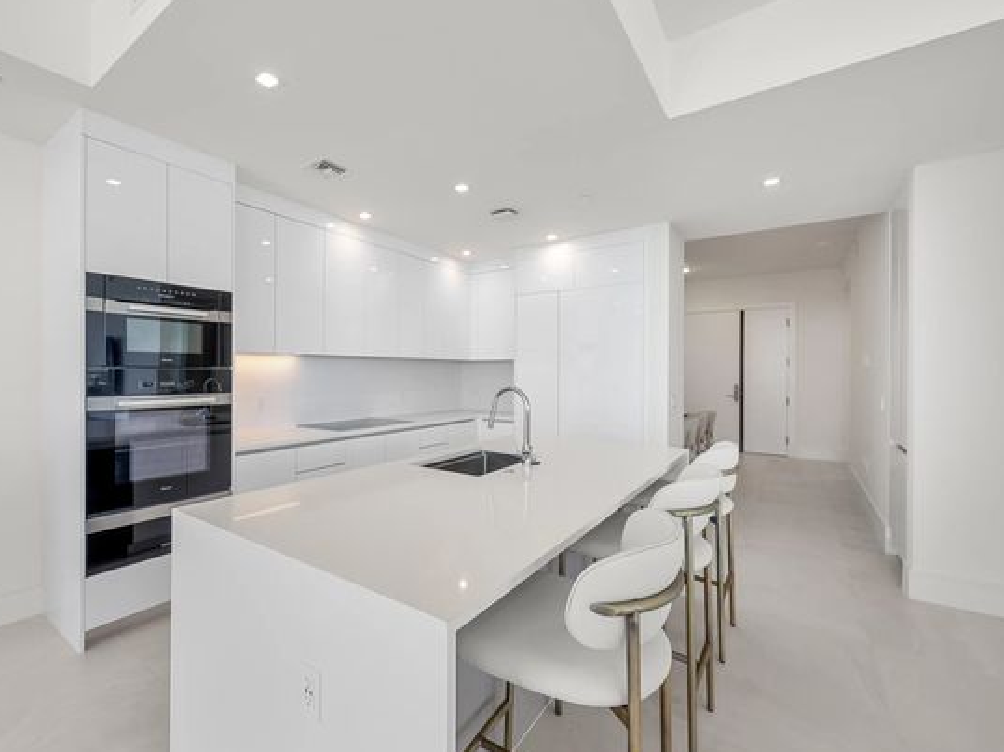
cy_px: 371
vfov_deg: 78.1
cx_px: 419
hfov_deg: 93.7
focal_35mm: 16
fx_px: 464
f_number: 8
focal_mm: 14
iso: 500
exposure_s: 1/30
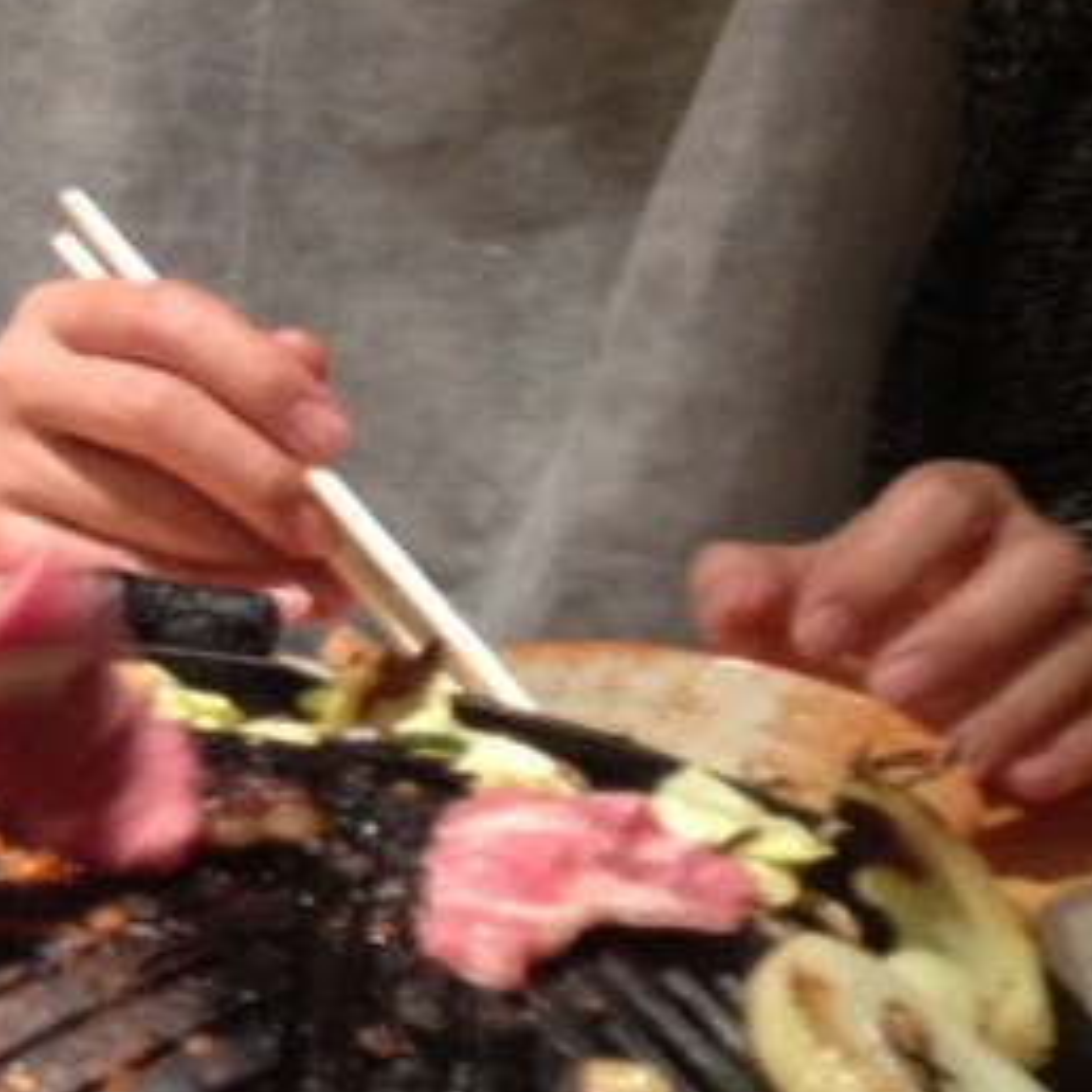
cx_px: -957
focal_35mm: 120
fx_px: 4283
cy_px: 207
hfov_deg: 13.0
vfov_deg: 14.4
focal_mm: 4.28
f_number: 2.4
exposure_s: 1/20
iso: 160
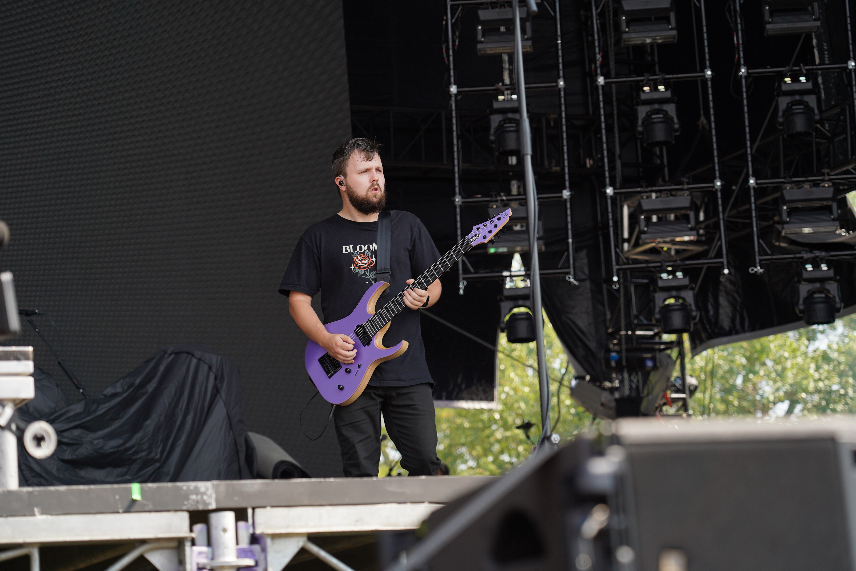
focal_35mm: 100
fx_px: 2378
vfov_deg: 13.7
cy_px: 286
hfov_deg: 20.4
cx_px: 428
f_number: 5
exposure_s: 1/200
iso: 100
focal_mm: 100
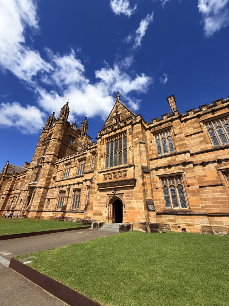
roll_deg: -1.4
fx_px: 123
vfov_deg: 102.1
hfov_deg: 85.7
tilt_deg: +28.1
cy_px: 153
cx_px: 114
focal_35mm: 14
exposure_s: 1/3289
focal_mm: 2.22
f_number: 2.2
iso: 50
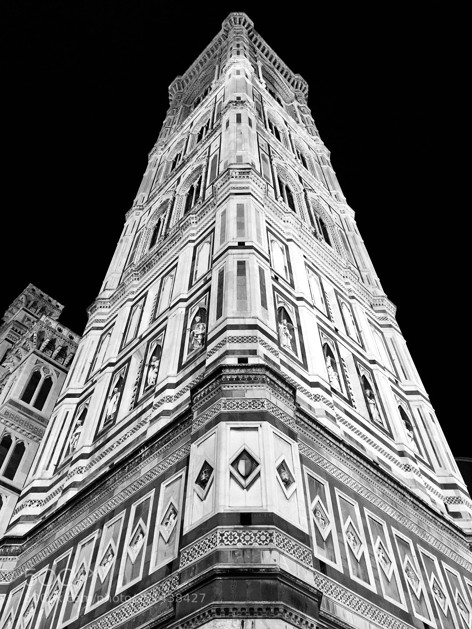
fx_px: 527
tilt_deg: +54.8
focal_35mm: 29
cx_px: 236
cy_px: 314
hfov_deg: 48.2
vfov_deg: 61.7
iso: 125
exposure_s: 1/8
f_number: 2.2
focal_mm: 4.15
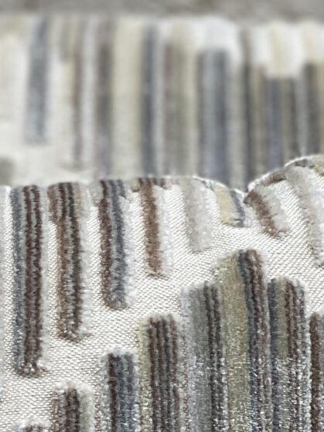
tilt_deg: -16.8
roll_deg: +1.9
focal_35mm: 238
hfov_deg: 6.2
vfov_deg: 8.2
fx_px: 2971
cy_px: 520
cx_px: 198
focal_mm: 6
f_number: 2
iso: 20
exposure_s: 1/324
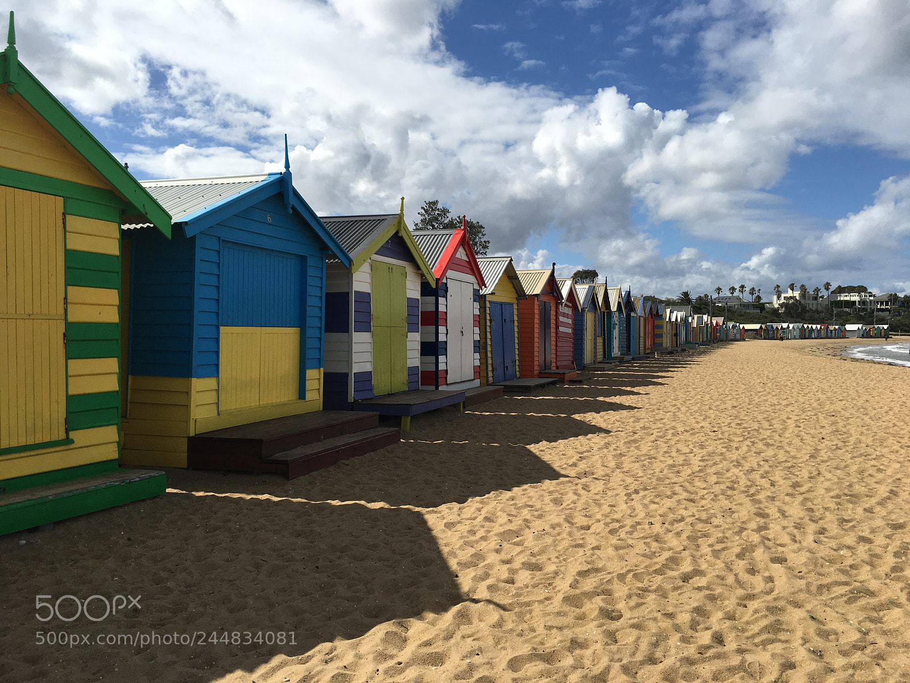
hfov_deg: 61.7
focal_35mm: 29
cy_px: 342
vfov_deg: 48.2
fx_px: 762
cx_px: 455
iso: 25
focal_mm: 4.15
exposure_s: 1/3663
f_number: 2.2
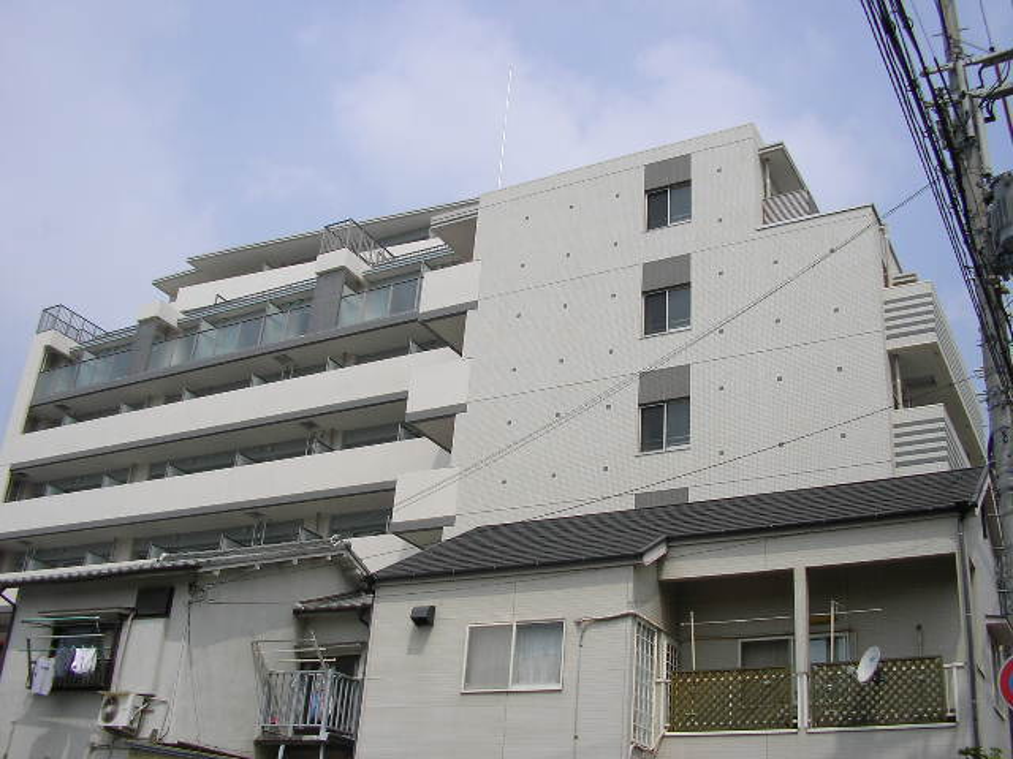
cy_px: 380
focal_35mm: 38
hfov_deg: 49.0
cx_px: 506
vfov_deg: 37.7
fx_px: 1112
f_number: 4.1
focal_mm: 5.8
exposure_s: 1/773
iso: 50
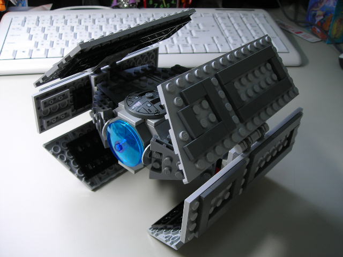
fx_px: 377
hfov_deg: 49.0
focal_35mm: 38
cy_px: 128
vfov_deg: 37.7
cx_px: 172
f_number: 3.2
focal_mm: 6.3
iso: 50
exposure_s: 1/18.7
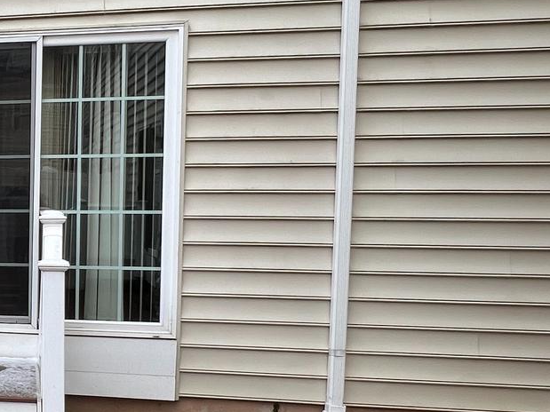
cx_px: -143
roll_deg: -0.2
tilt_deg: -3.2
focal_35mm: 43
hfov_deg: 33.6
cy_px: 231
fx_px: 683
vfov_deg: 33.5
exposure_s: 1/117
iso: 32
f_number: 1.8
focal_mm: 1.57
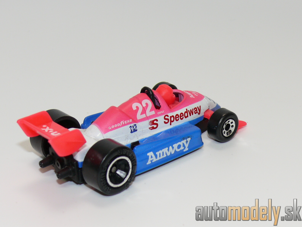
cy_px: 113
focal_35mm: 98
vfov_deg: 15.1
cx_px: 152
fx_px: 855
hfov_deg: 20.0
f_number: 4
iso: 100
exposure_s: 1/30
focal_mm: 13.2
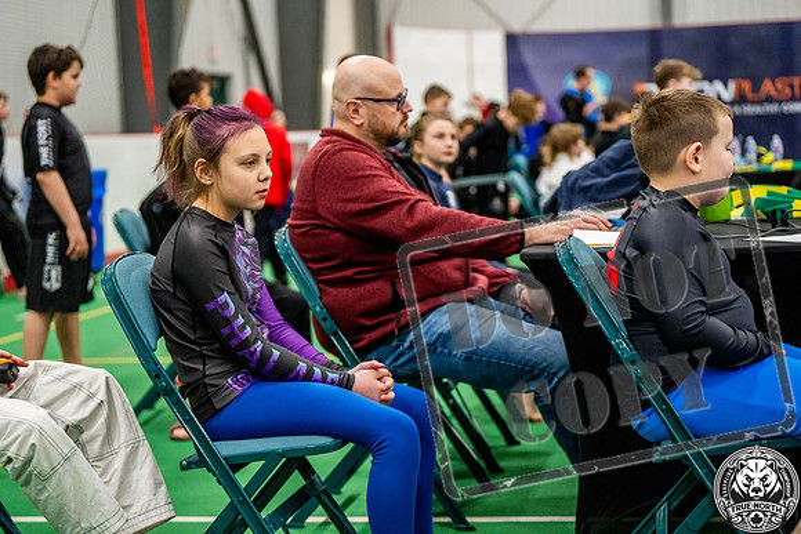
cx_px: 400
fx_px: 1558
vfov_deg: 19.5
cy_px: 267
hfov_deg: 28.8
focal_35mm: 70
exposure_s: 1/500
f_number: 2.8
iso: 5000
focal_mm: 70
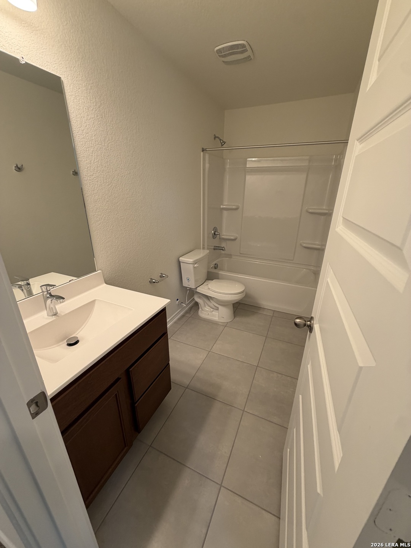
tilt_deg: -21.3
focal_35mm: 14
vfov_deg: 102.1
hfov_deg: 85.7
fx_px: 222
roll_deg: -0.2
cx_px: 206
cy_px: 274
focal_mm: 2.22
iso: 160
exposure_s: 1/120
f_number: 2.2
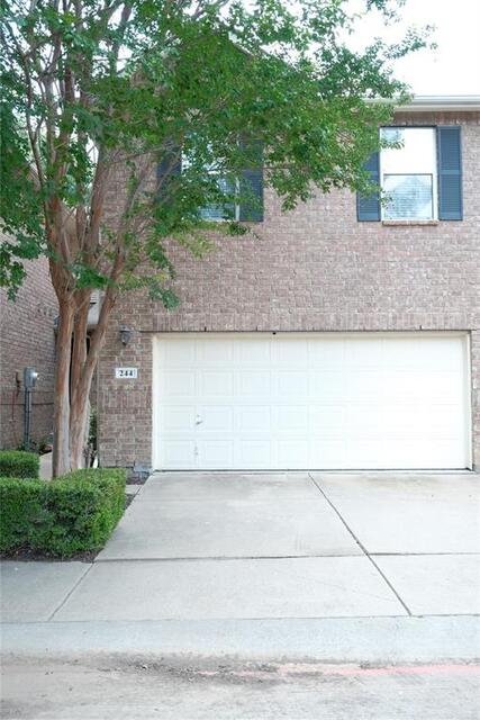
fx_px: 700
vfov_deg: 54.4
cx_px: 240
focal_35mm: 35
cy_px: 360
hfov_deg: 37.9
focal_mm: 23
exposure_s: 1/125
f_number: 2.8
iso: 160
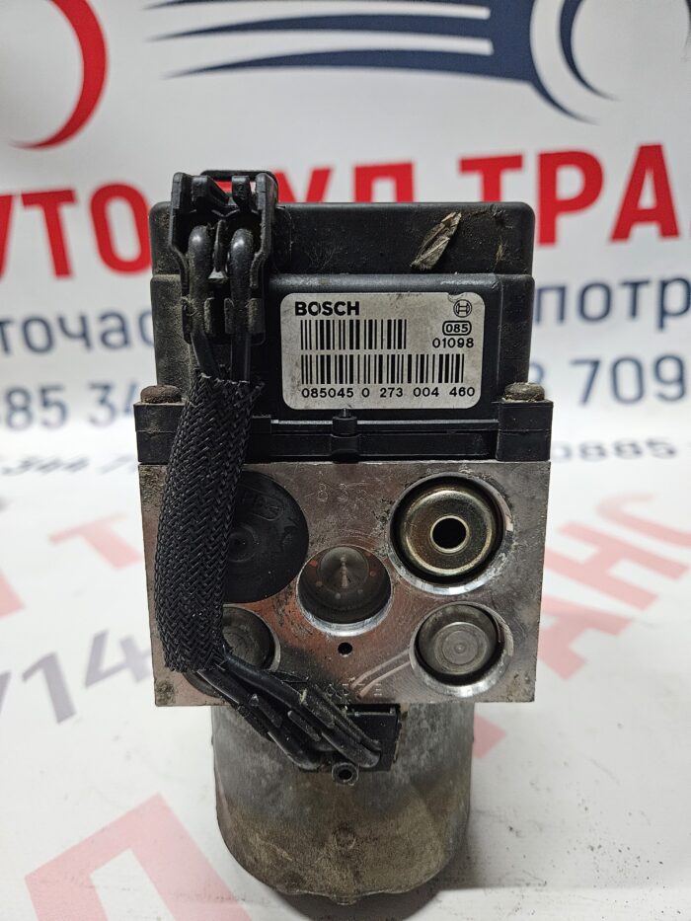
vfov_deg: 73.9
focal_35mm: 23
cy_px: 460
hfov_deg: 58.9
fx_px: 612
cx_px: 346
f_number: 1.8
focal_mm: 5.4
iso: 800
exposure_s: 1/100
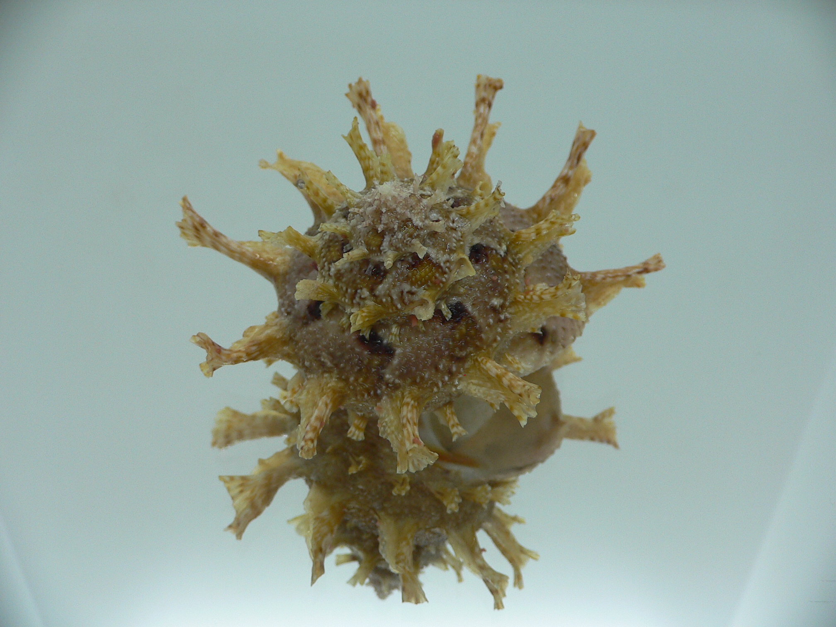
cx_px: 418
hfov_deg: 52.6
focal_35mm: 35
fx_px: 845
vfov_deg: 40.7
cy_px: 314
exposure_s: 1/60
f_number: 2.8
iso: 100
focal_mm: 4.6
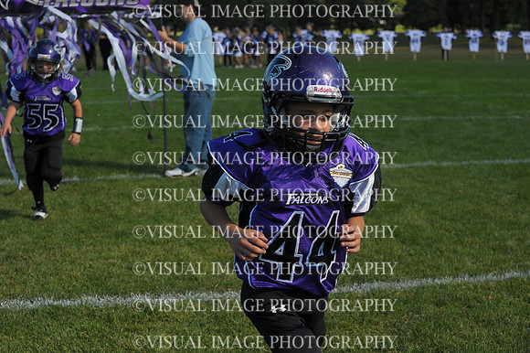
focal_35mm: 70
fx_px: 1030
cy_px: 176
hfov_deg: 28.9
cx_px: 265
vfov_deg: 19.4
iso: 400
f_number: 6.3
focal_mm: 70
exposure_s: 1/1000
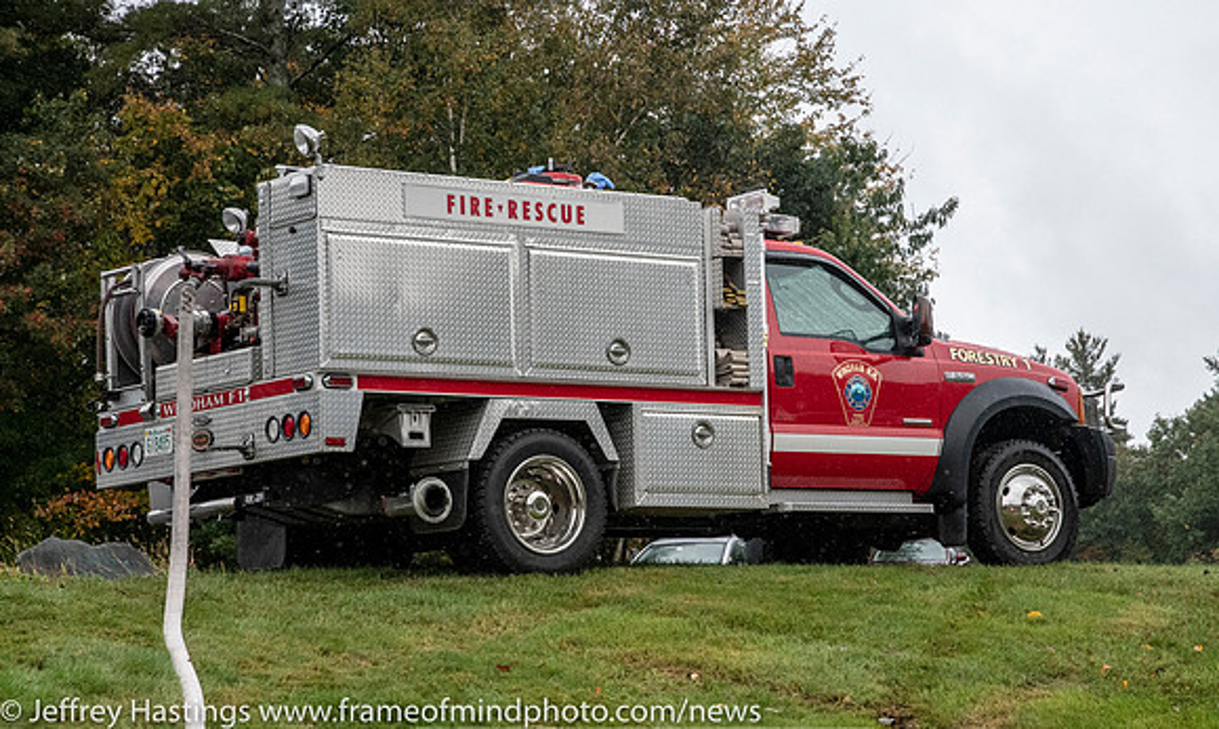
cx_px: 636
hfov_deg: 22.1
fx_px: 3115
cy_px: 390
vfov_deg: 13.4
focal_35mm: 95
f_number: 4
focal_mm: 52
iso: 2000
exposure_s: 1/4000
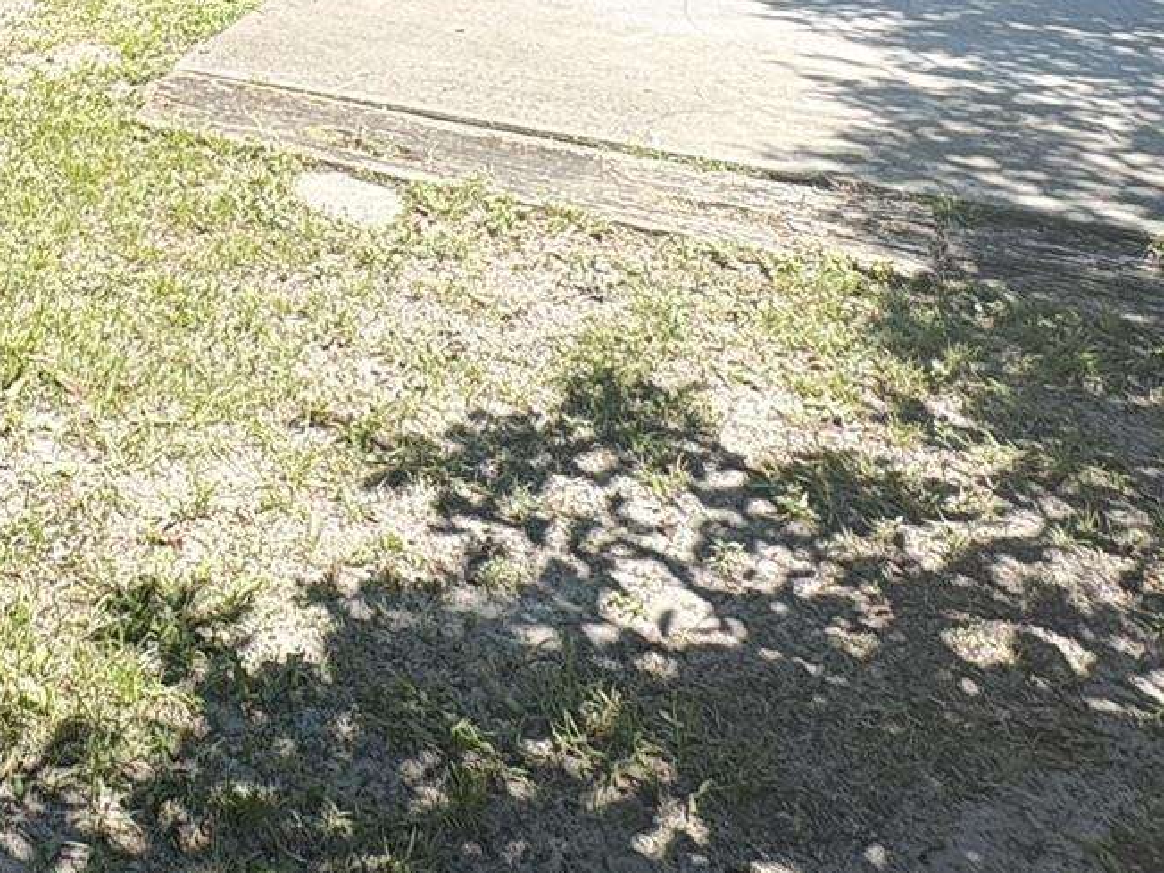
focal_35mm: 44
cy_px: -414
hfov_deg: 38.5
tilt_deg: +1.5
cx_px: 23
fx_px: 1480
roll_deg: +0.1
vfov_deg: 25.4
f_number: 2.2
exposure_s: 1/108
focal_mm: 2.22
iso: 40
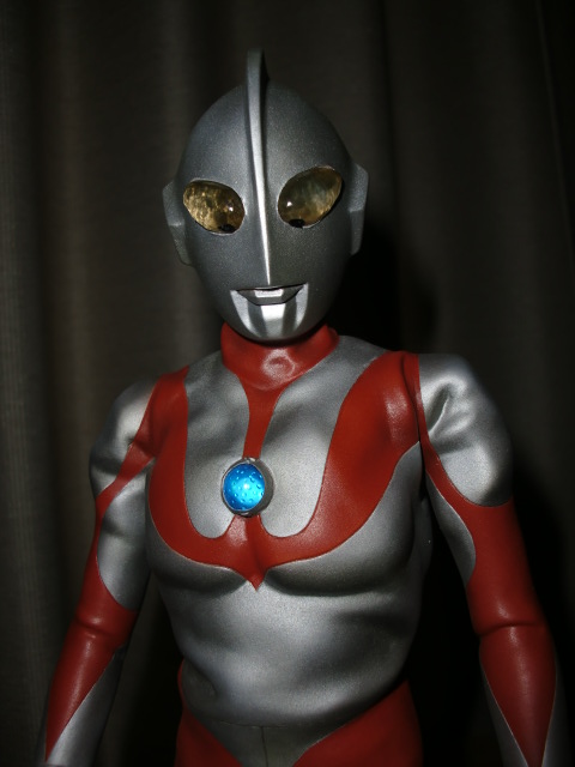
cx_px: 288
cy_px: 384
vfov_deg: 51.4
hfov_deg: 39.7
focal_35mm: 36
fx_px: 797
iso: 64
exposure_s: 1/30
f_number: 7.9
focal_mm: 6.3
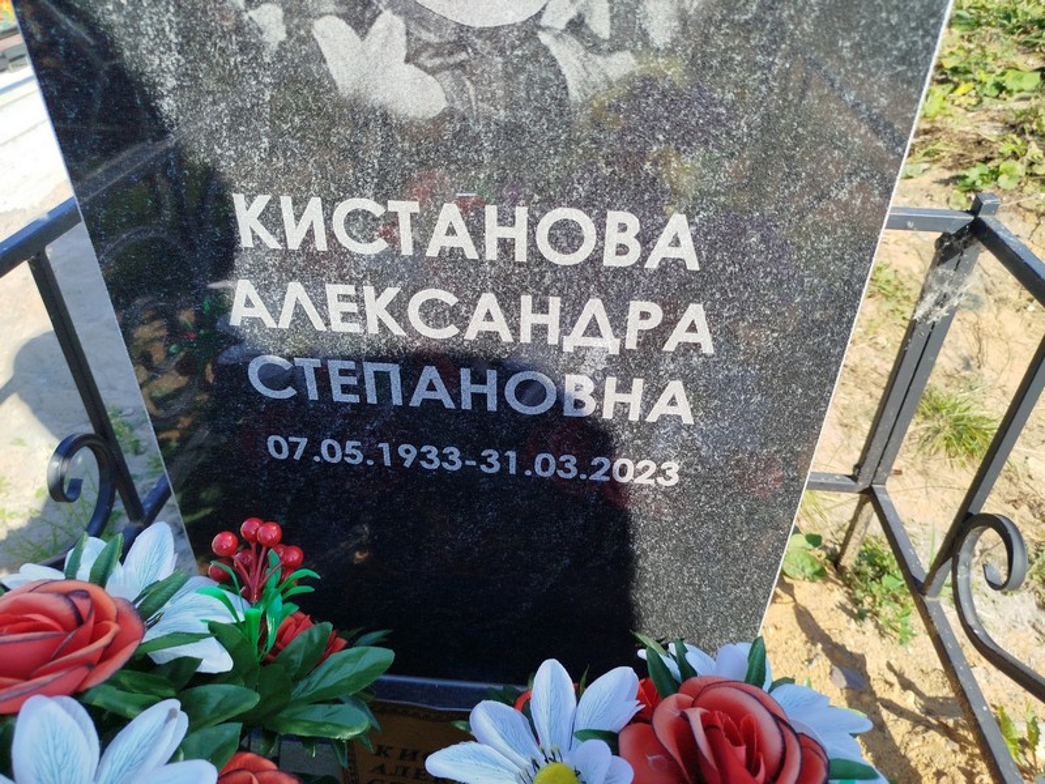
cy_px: 392
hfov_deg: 71.6
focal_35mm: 24
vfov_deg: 56.8
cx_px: 522
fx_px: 725
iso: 50
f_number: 1.7
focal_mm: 5.31
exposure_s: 1/500
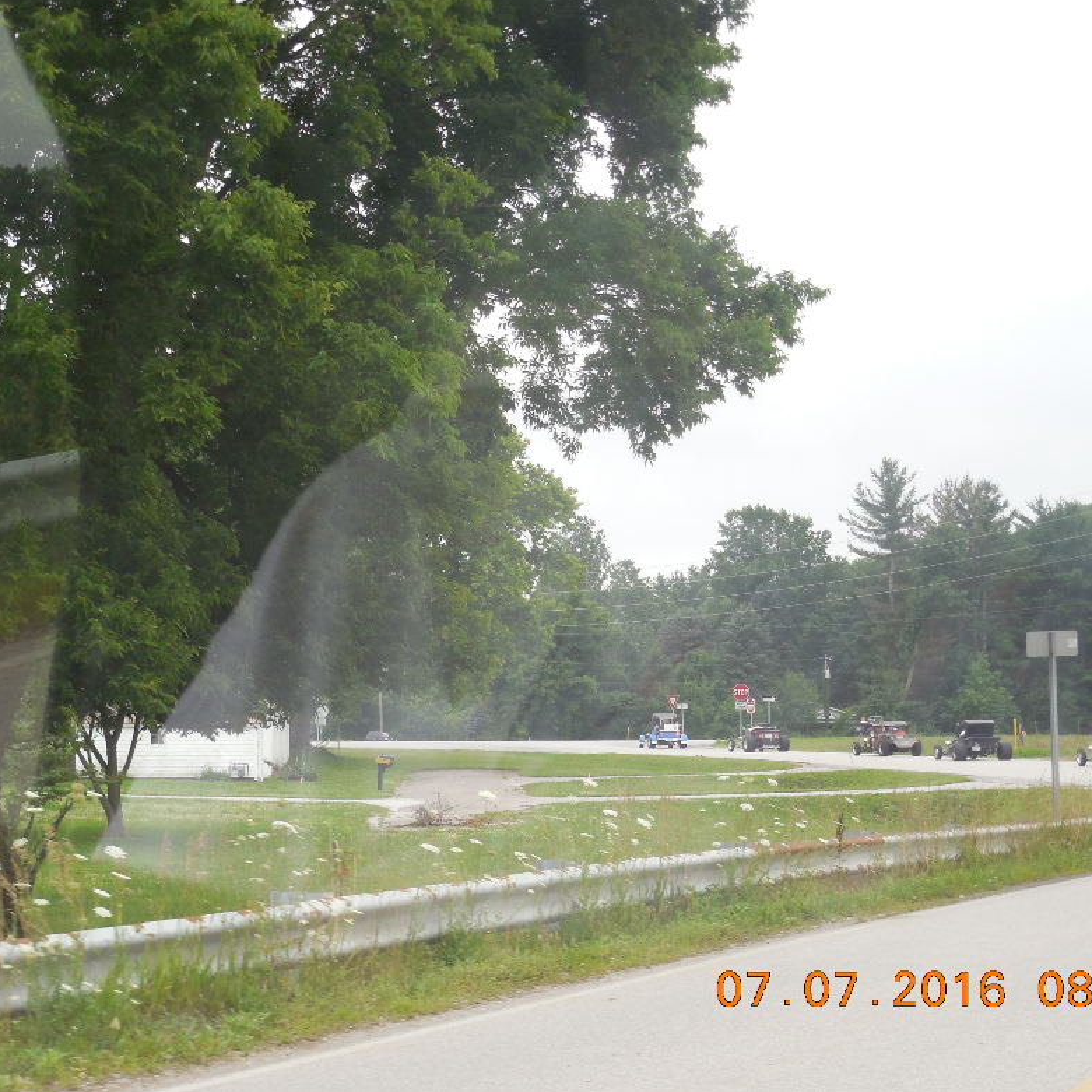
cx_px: 508
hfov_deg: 21.1
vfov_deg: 21.1
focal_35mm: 82
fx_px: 2927
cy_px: 544
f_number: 4.4
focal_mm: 12.5
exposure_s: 1/80
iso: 125
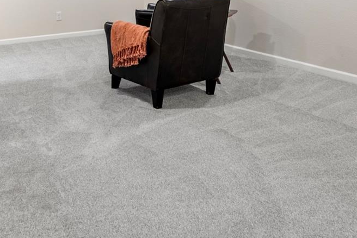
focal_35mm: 39
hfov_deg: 49.1
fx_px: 387
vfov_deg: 30.4
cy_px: -29
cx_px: 136
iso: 250
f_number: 11
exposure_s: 1.3
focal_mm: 16
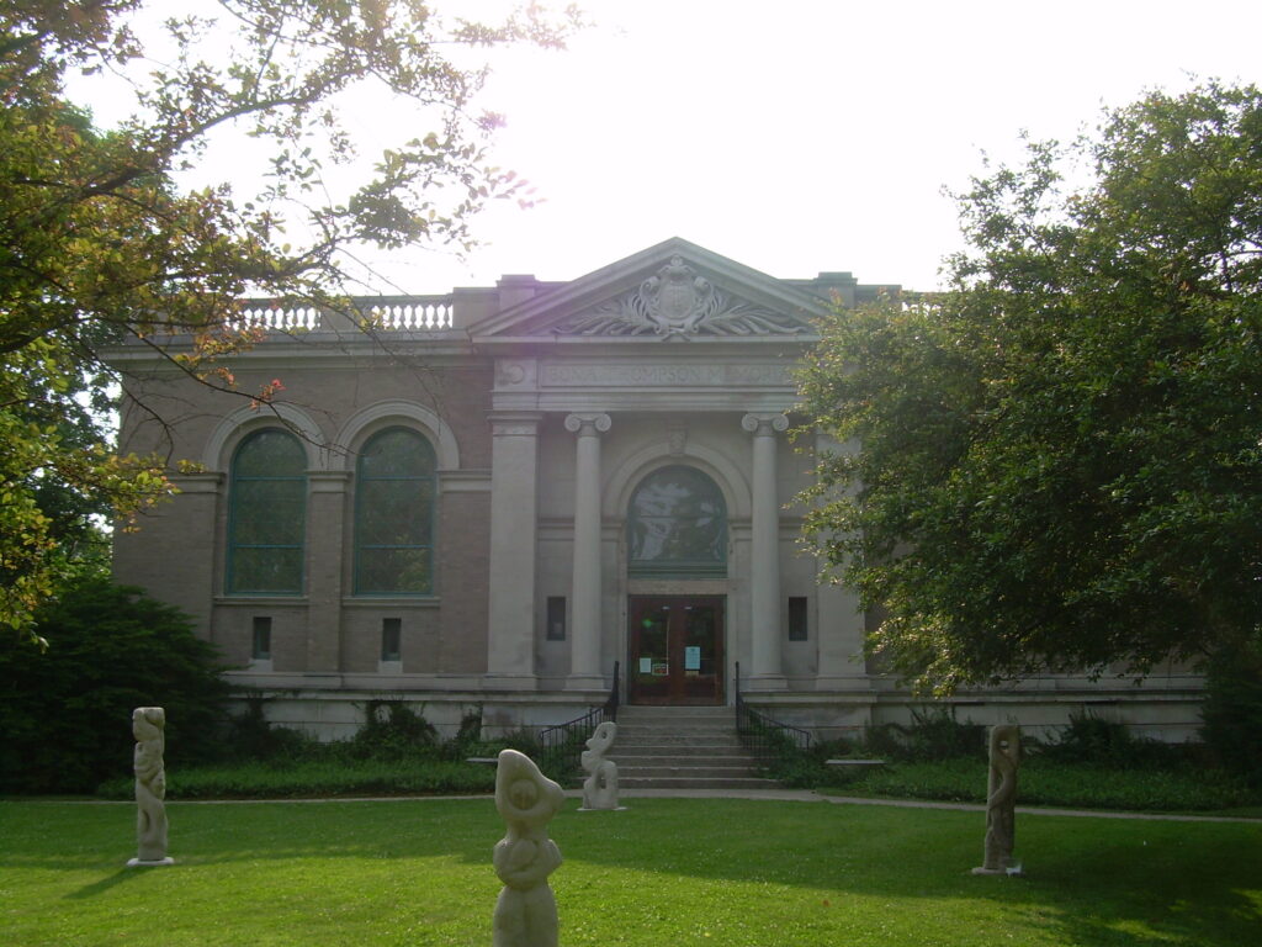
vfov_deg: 37.7
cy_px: 474
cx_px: 631
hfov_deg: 49.0
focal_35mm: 38
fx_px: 1385
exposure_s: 1/273
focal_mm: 6.3
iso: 50
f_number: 4.6
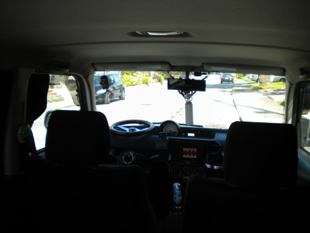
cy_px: 116
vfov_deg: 40.7
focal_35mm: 35
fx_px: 313
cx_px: 155
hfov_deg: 52.6
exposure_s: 1/541
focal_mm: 6.3
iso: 210
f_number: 3.1
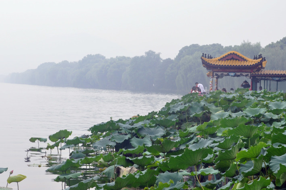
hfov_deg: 18.9
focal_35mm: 108
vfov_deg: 12.6
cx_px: 136
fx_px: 857
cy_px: 83
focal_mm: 50
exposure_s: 1/100
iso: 200
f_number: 9
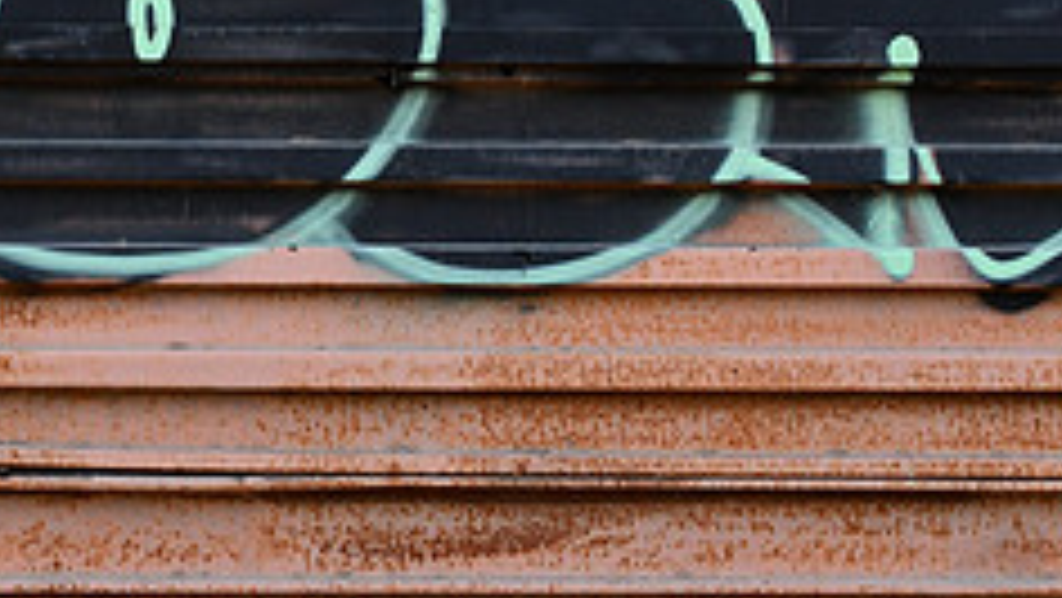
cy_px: -56
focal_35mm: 85
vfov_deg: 13.9
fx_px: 2395
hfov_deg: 24.7
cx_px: 243
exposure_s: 1/250
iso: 400
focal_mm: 22
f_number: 5.6
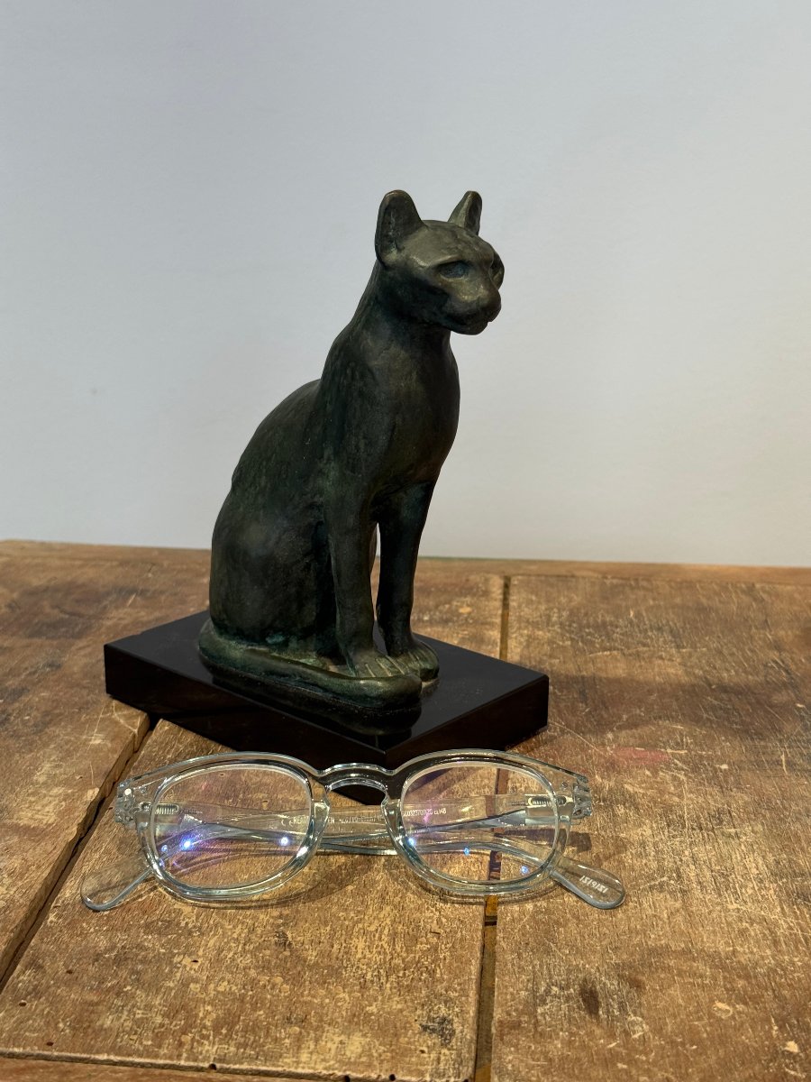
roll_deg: -1.2
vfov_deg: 39.7
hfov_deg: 30.3
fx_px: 1499
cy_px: 541
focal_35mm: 48
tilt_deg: -16.9
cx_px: 406
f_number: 1.78
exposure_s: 1/50
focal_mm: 6.76
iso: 64
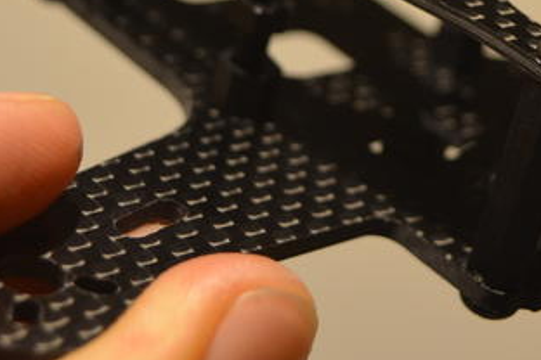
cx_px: 416
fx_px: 2098
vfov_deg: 9.8
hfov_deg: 14.6
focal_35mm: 140
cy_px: 15
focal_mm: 29
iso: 400
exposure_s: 1/100
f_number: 5
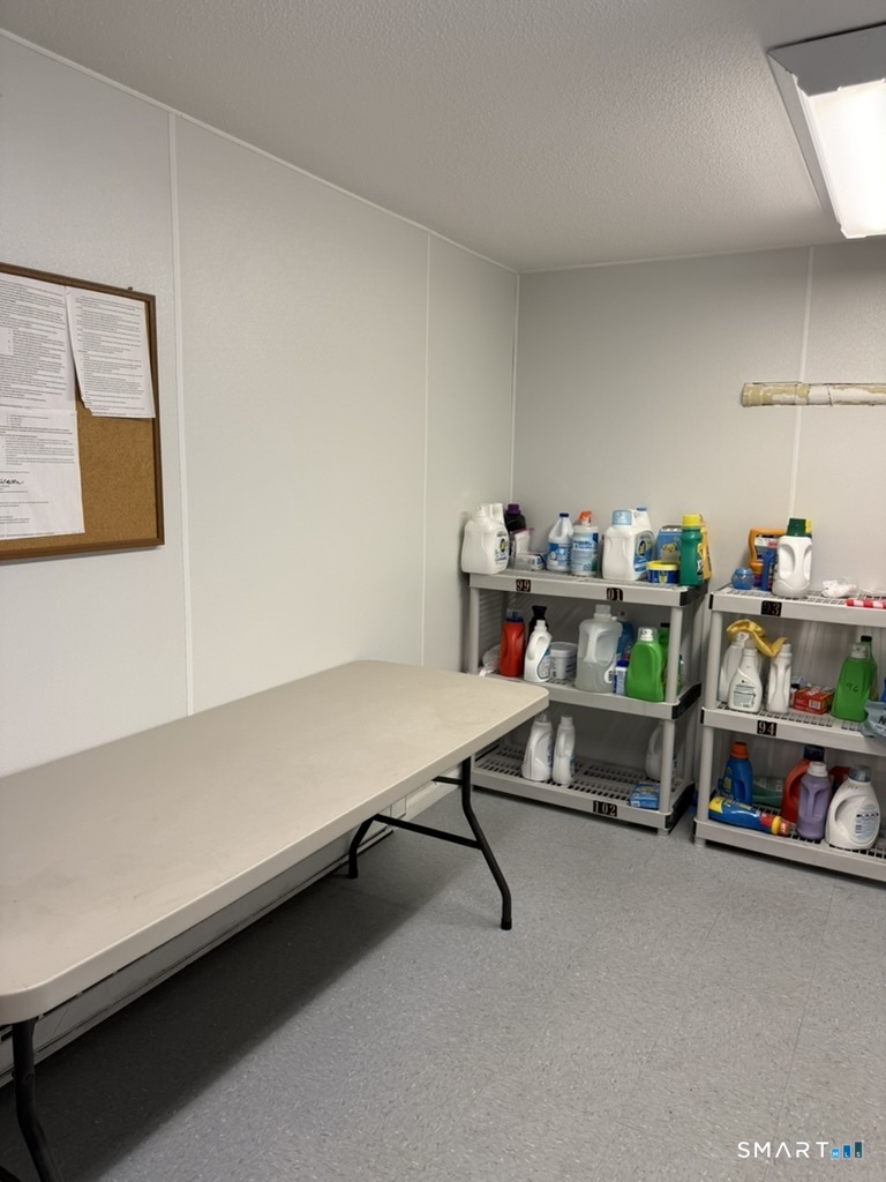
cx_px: 443
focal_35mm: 24
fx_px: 819
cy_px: 591
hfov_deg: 56.8
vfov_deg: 71.6
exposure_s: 1/60
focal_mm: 6.76
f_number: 1.78
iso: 125
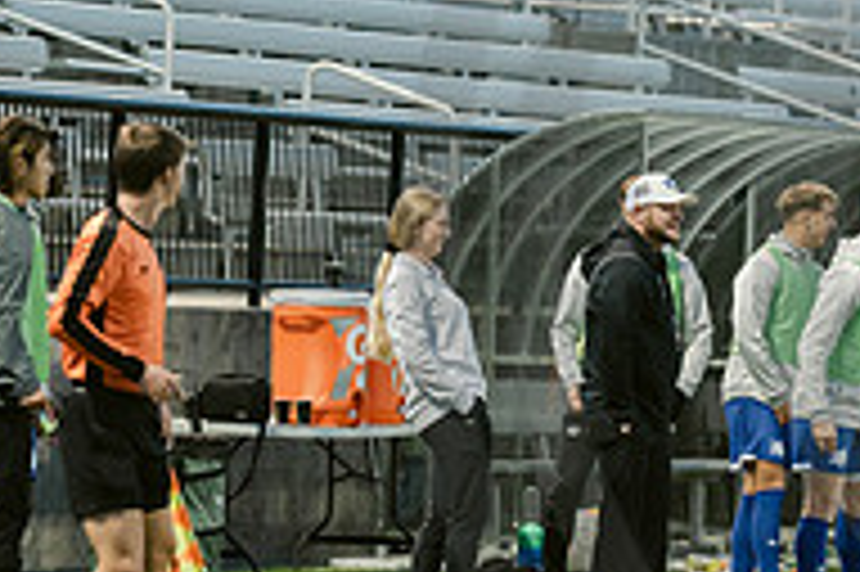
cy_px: 254
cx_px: 1198
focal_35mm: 411
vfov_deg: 3.3
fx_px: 9810
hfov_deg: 5.0
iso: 1600
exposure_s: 1/250
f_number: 2.8
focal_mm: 135
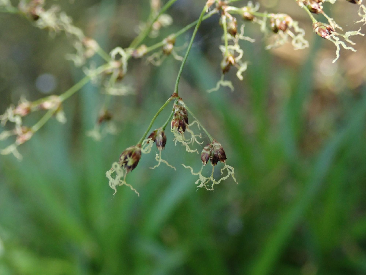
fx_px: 518
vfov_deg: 29.7
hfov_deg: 38.9
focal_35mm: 49
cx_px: 183
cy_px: 138
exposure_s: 1/200
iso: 500
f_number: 3.2
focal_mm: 8.99
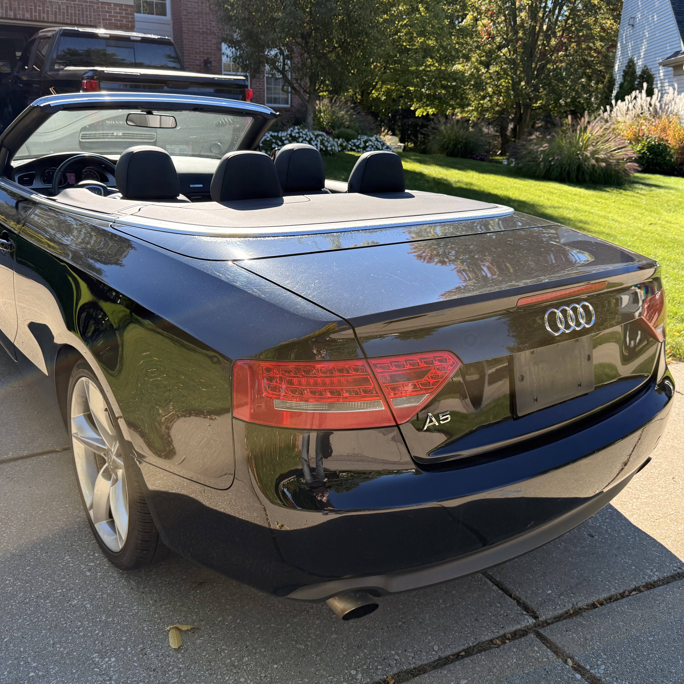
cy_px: 341
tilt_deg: -17.9
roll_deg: -2.4
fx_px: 648
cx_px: 341
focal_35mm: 29
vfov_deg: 55.6
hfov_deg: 55.6
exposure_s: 1/1770
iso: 100
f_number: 1.78
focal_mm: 6.76
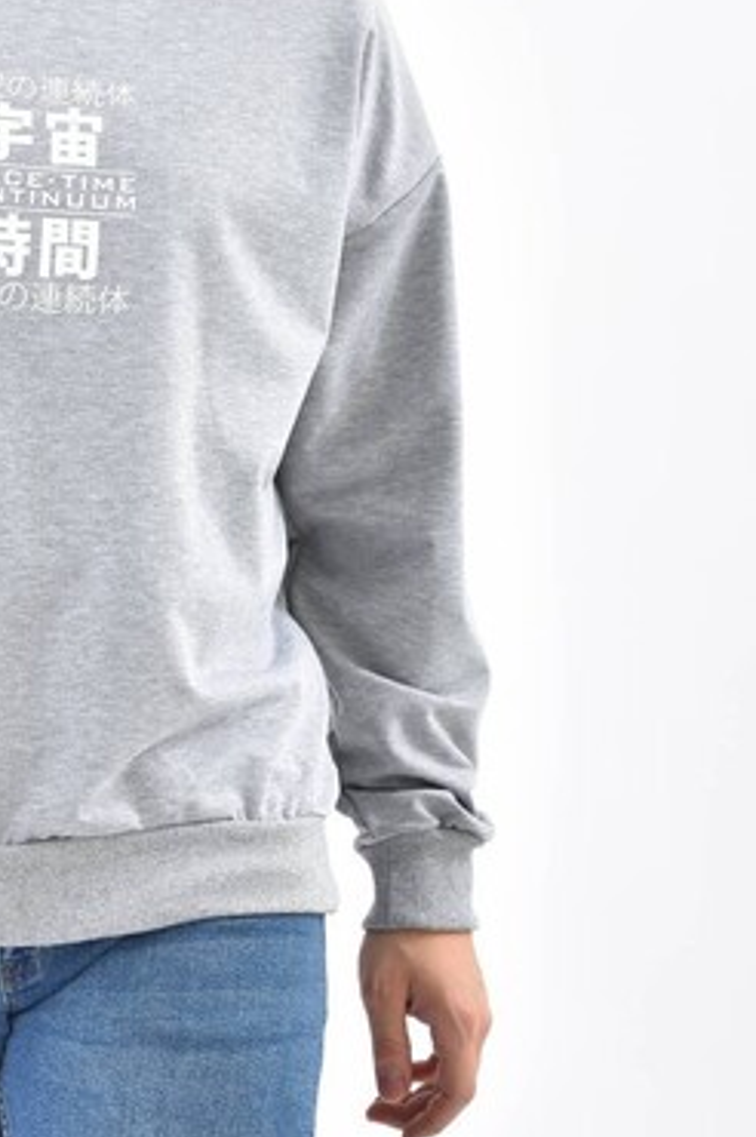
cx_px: 61
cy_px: 273
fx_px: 6722
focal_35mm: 213
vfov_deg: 9.7
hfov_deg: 6.4
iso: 100
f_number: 7.1
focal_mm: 105
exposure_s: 1/160
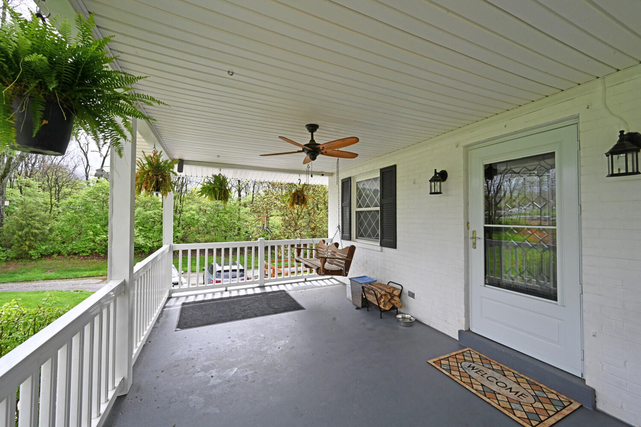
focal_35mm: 14
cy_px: 214
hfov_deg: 104.3
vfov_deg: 81.2
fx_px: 249
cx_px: 320
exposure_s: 1/160
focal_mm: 14
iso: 280
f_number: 13
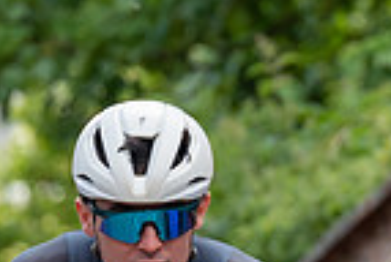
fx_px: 12135
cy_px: 283
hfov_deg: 1.8
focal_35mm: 1115
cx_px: 294
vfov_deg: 1.2
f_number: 5
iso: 800
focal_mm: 167
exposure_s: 1/1000
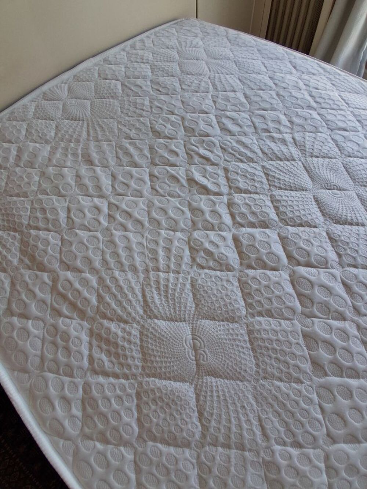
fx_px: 240
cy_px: 244
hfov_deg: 74.7
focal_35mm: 17
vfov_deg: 91.0
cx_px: 184
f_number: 2.2
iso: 125
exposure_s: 1/100
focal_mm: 1.4
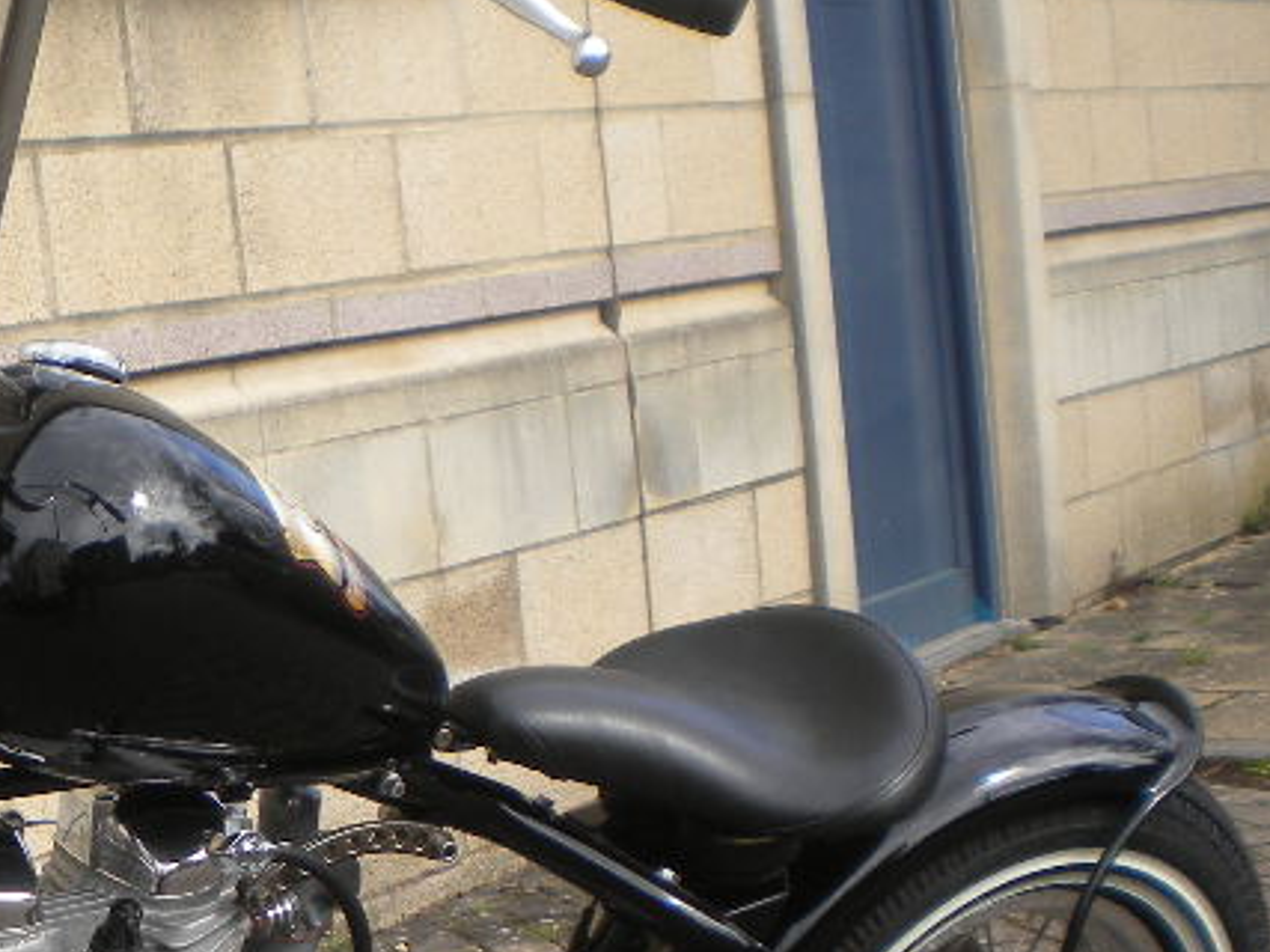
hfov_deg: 22.0
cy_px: 824
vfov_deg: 17.3
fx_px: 3081
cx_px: -122
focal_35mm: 84
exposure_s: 1/221
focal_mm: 6.3
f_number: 4.6
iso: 80
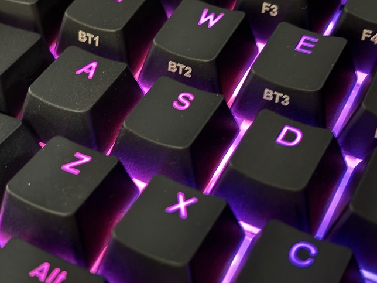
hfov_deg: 30.7
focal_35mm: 63
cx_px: 160
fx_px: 686
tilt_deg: -46.0
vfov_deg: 23.3
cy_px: 120
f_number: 1.6
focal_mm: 5.96
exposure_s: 1/5
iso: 250
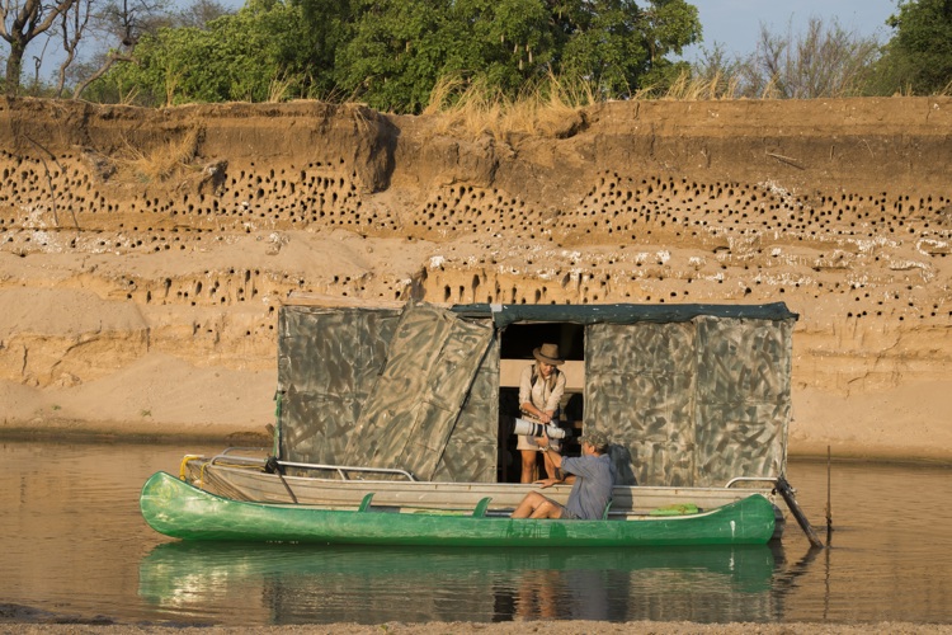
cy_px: 318
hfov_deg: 25.4
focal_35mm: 80
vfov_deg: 17.1
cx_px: 476
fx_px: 2115
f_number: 14
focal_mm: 80
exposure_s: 1/320
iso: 800
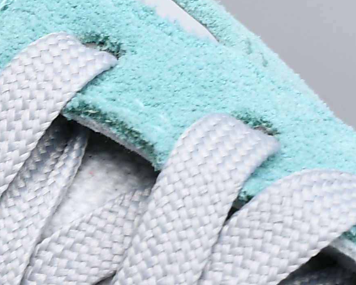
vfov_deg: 3.5
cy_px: 117
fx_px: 4708
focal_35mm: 447
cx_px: -479
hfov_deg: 4.2
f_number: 14
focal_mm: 50
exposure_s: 1/125
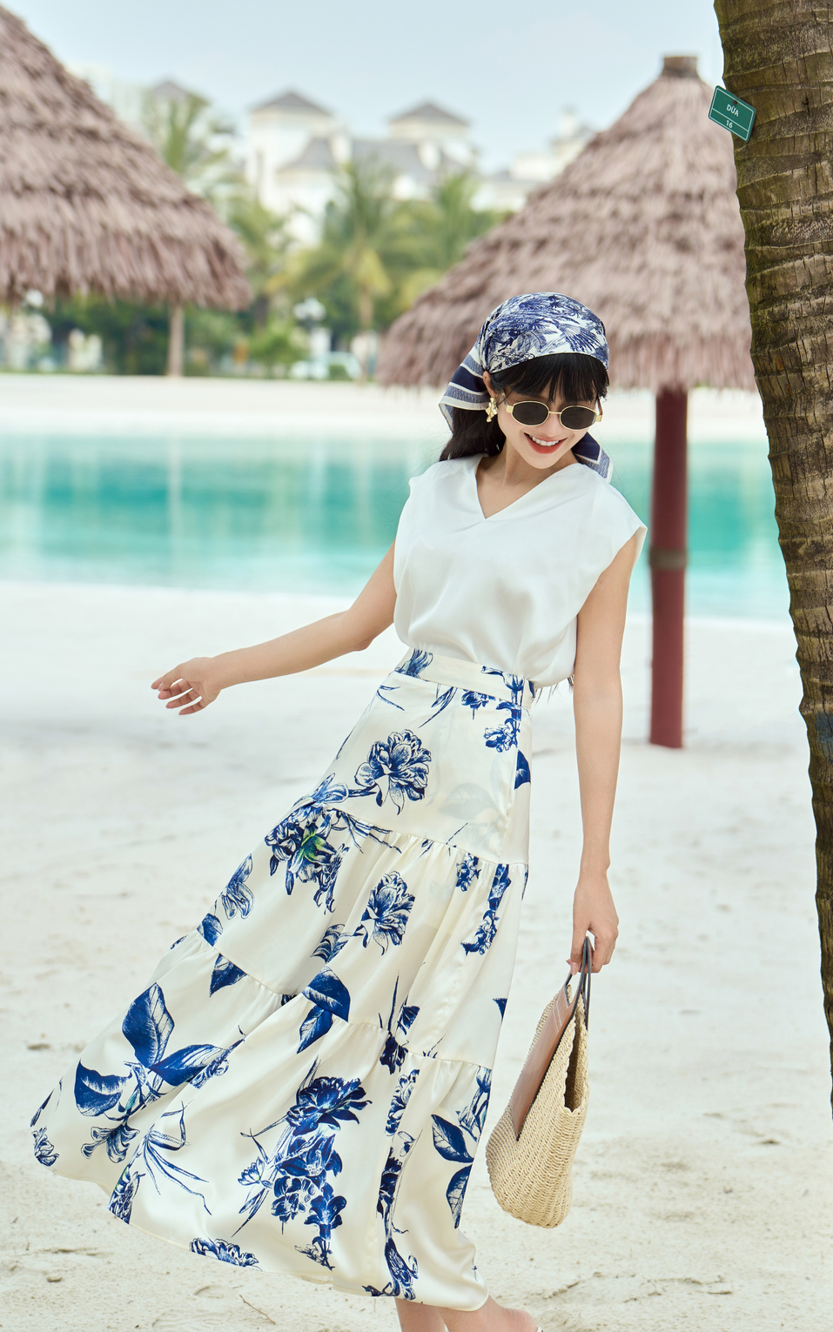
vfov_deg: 23.0
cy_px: 723
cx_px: 522
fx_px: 3269
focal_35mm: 90
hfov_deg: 14.5
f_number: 3.2
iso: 100
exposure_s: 1/640
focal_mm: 68
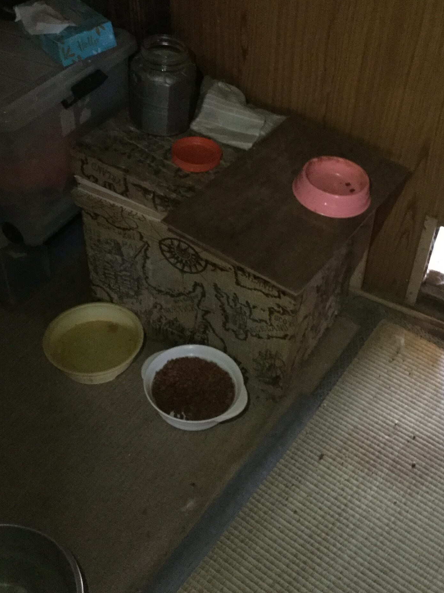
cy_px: 261
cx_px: 215
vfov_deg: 43.8
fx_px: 736
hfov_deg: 33.6
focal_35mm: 43
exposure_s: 1/17
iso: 640
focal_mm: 3.3
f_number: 2.4
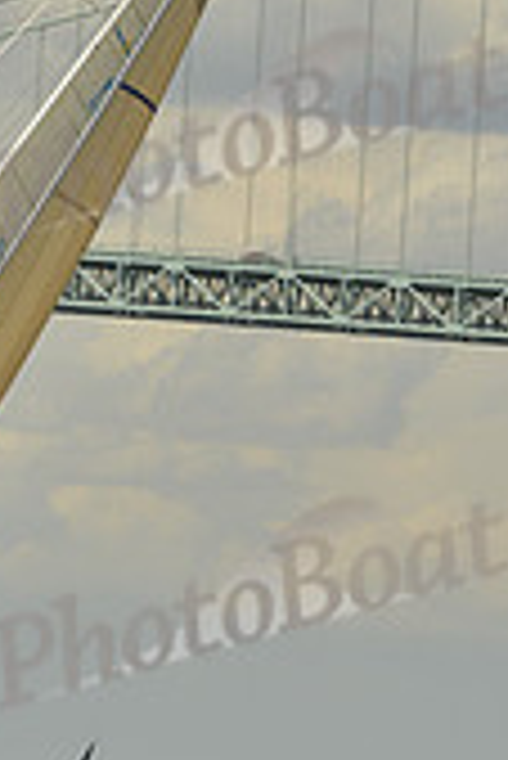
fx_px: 10878
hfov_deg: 2.7
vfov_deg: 4.0
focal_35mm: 515
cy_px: 423
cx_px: -241
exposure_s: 1/1600
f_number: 9
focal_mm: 150
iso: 280
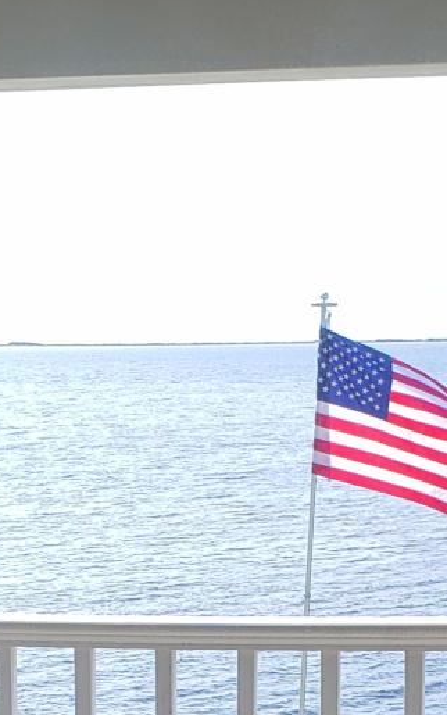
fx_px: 2085
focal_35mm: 107
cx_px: 111
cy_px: 816
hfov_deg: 12.2
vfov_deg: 18.6
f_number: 2.4
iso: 50
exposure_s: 1/820
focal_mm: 4.3
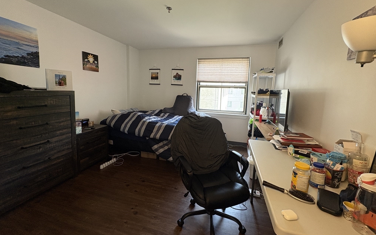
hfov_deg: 101.5
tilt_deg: -7.3
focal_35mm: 15
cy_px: 108
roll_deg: -1.4
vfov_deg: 74.6
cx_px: 189
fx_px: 154
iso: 250
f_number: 2.2
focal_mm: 2.22
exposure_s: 1/60
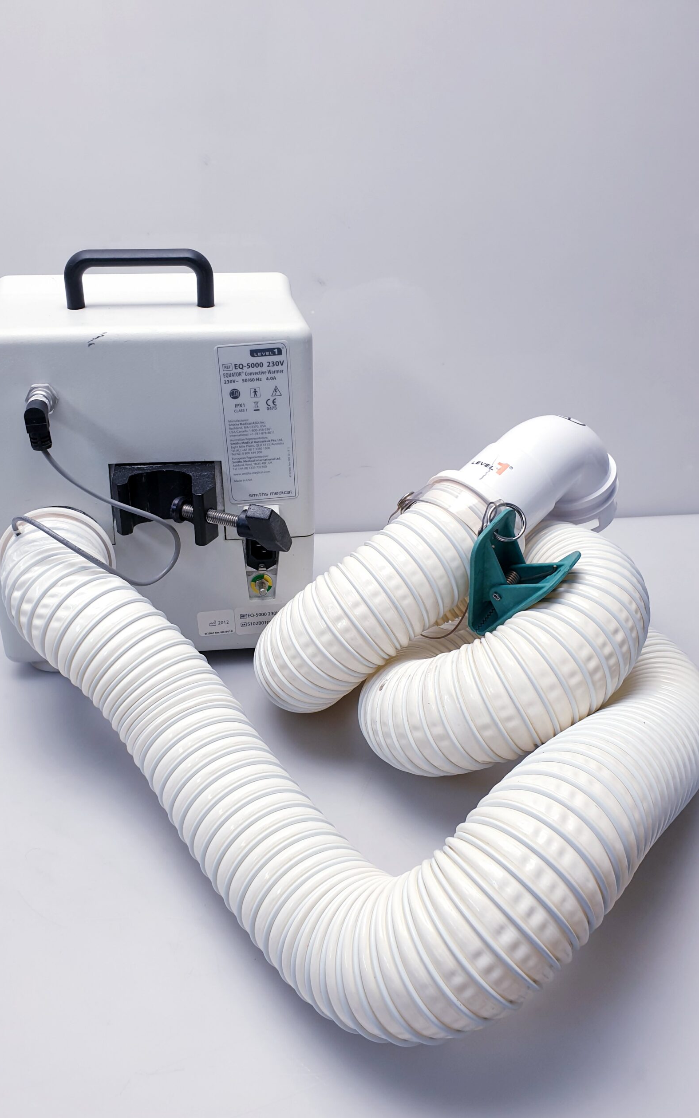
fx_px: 853
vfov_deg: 66.5
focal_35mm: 28
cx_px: 308
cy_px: 561
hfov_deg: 44.5
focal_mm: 4.3
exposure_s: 1/50
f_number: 2.4
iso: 50
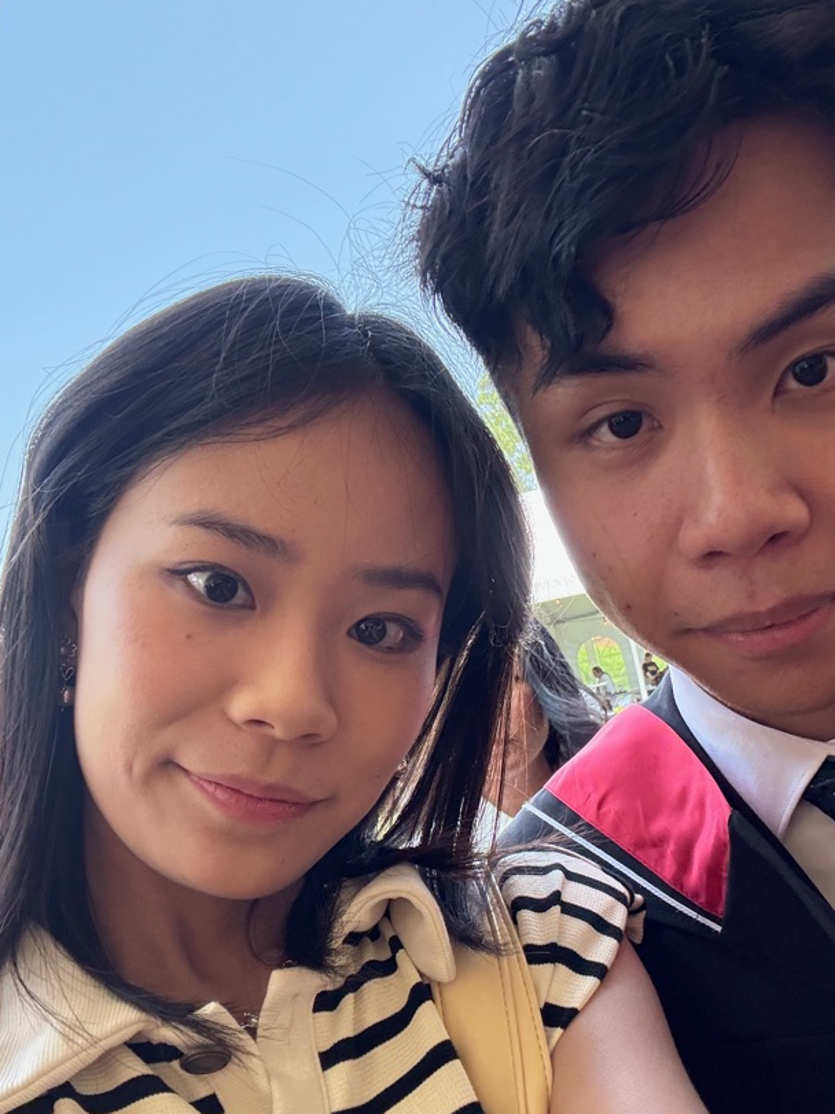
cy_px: 582
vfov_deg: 50.1
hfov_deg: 38.6
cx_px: 483
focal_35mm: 37
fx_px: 1190
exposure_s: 1/128
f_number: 1.9
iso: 80
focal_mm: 2.69
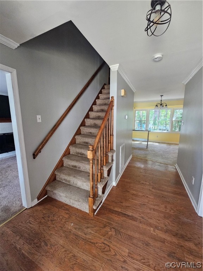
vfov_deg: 106.2
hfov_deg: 89.9
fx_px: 102
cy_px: 136
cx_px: 102
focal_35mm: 13
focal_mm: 2.2
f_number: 2.2
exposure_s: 1/40
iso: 400
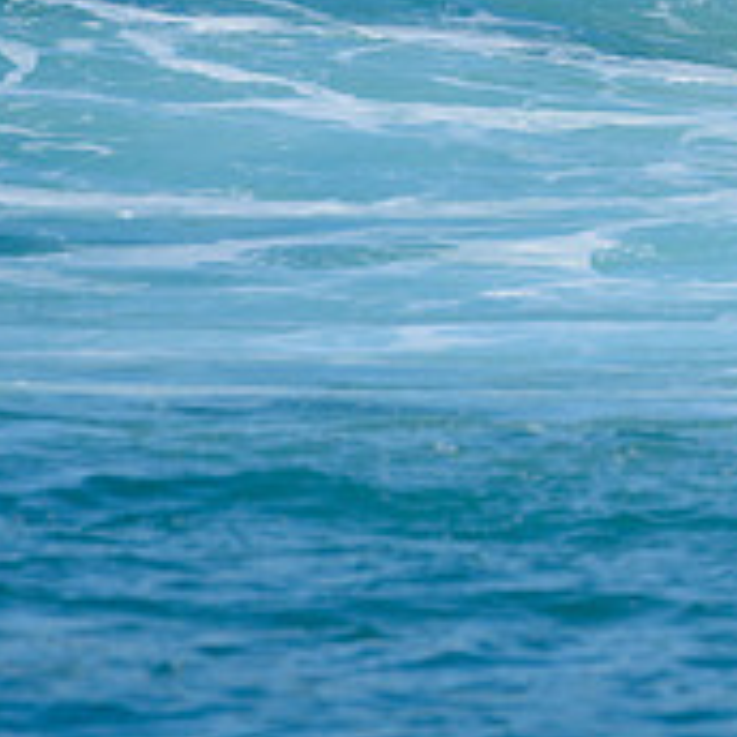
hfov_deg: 1.0
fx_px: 42394
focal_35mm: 1760
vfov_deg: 1.0
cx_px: 1345
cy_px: -40
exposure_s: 1/2000
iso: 280
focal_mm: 500
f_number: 5.6
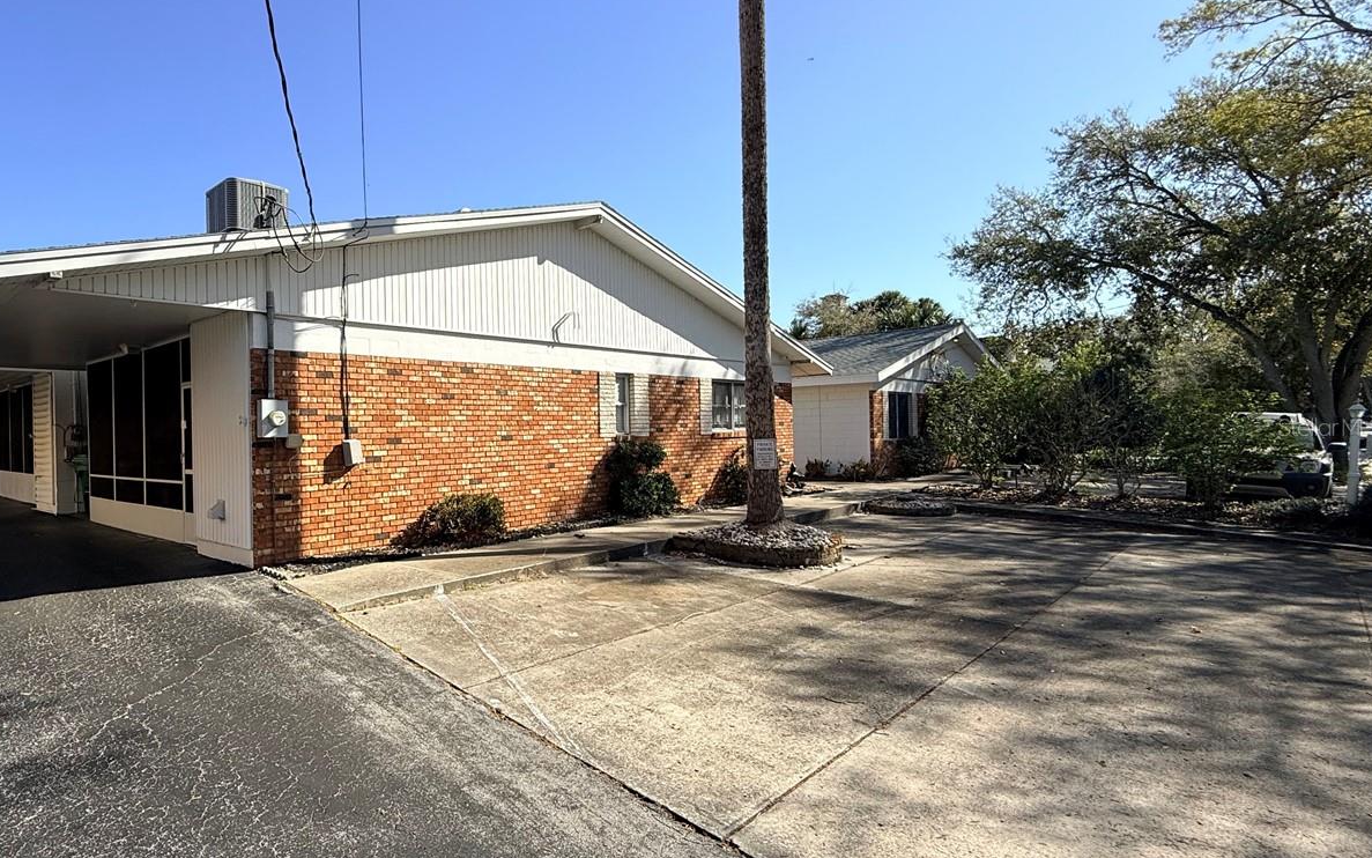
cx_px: 462
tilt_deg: +1.3
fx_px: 748
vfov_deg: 59.7
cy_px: 427
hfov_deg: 82.3
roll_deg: +1.7
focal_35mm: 20
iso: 50
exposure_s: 1/2024
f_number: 2.2
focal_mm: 2.22
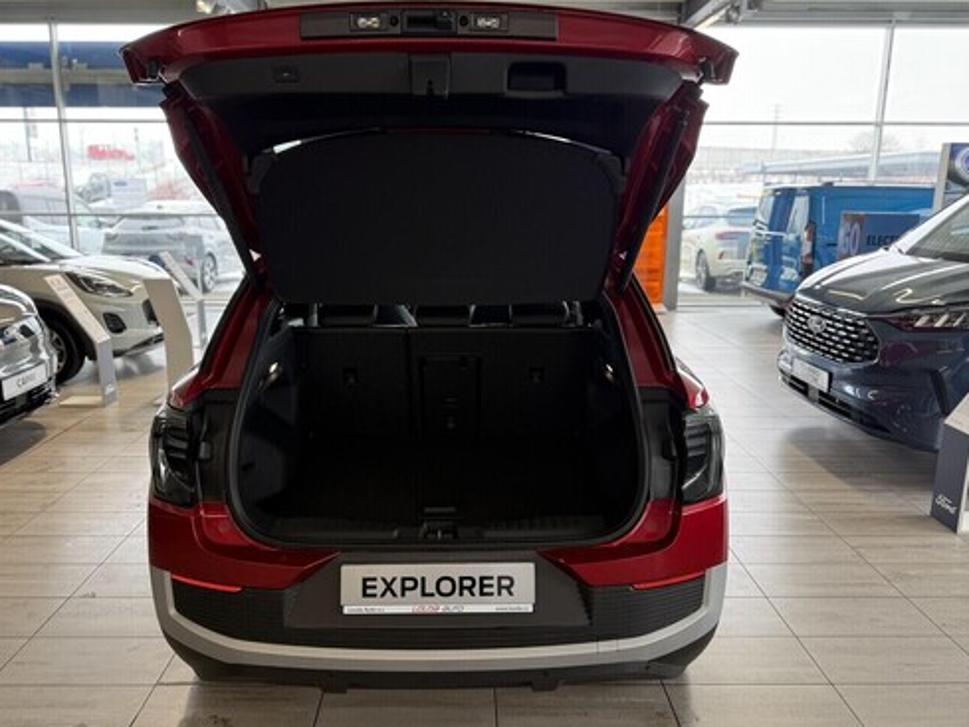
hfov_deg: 65.3
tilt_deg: -10.8
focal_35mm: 27
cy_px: 358
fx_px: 756
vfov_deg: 51.4
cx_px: 464
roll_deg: +0.1
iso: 100
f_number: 1.78
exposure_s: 1/100
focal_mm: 6.76
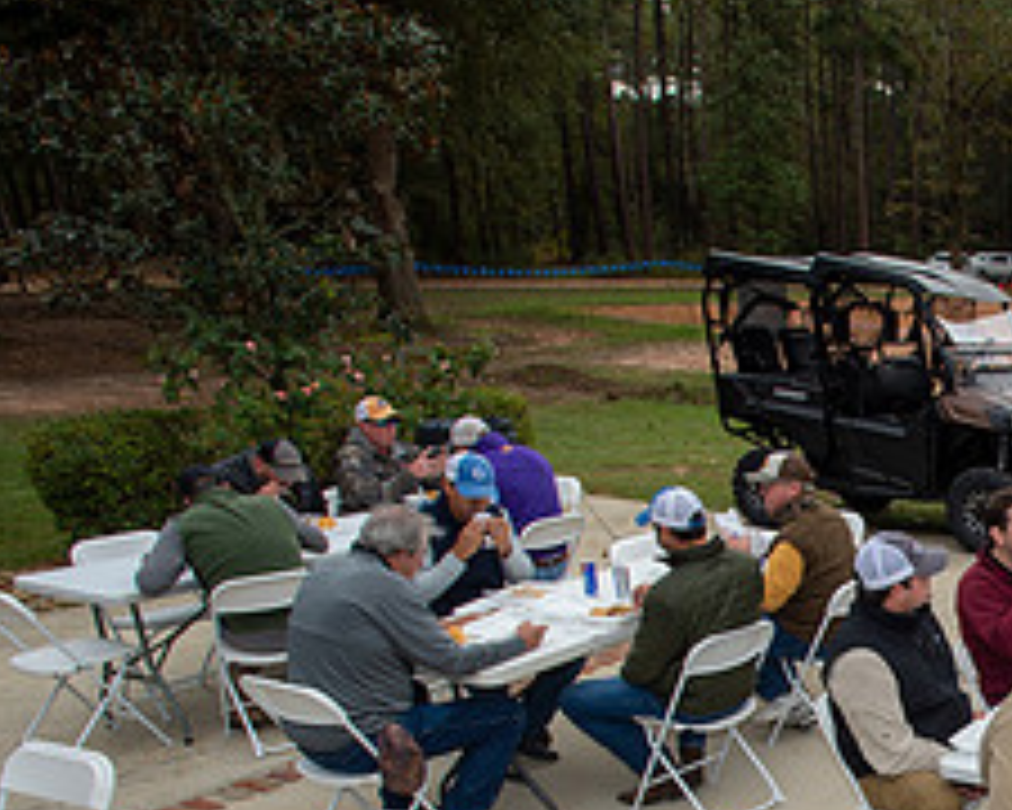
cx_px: 1178
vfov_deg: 30.5
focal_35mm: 46
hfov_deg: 33.7
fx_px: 1378
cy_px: 806
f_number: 6.3
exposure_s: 1/250
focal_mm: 19
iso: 200
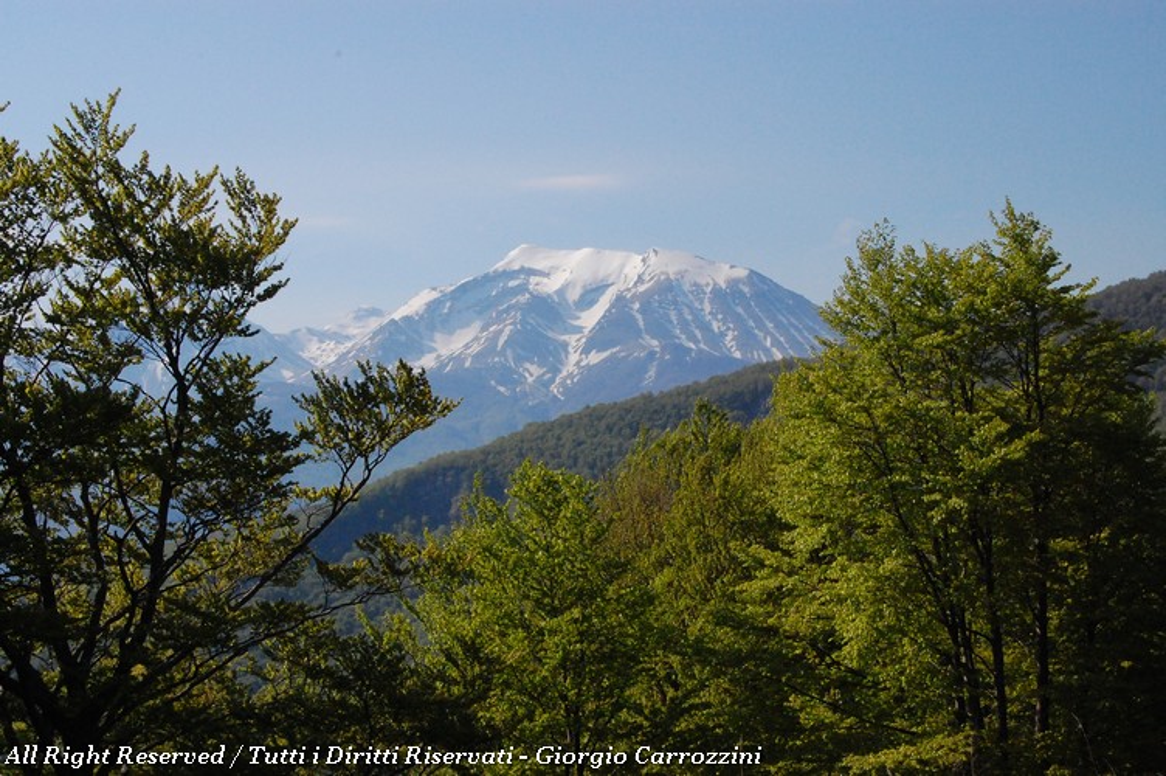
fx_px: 2233
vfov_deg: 19.7
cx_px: 583
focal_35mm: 69
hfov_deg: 29.3
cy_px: 388
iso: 1600
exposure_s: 1/1250
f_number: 16
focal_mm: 46
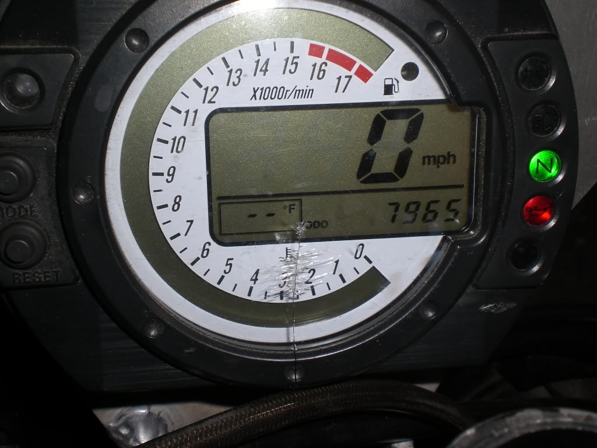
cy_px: 224
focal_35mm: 51
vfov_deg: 28.6
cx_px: 298
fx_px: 880
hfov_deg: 37.5
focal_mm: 8.44
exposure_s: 1/60
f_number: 5.1
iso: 50
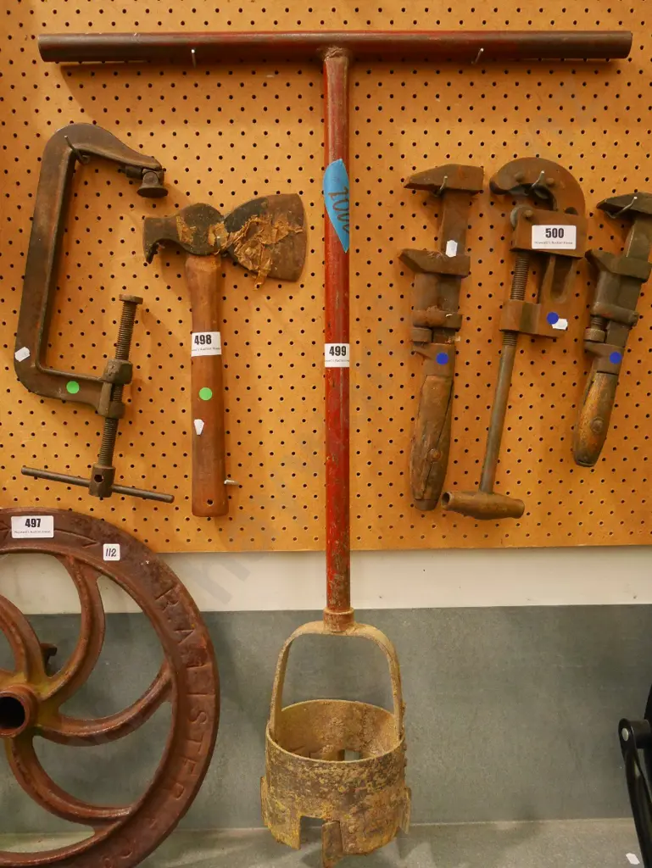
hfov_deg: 46.8
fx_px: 753
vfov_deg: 59.9
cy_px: 434
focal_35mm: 30
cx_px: 326
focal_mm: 15
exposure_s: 1/125
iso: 3200
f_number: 3.7
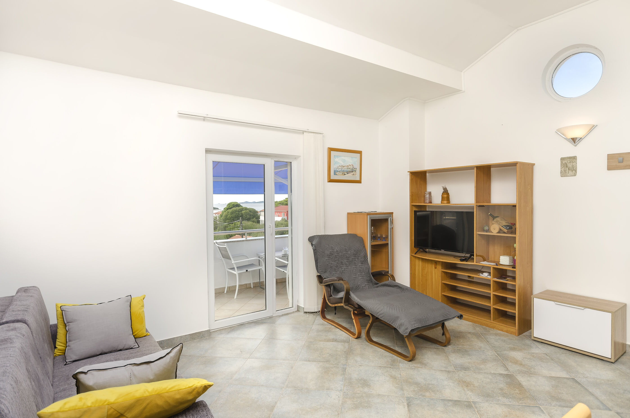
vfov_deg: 63.0
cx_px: 315
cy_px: 209
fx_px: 341
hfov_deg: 85.5
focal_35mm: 20
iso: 160
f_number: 7.1
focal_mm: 13
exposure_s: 1/200
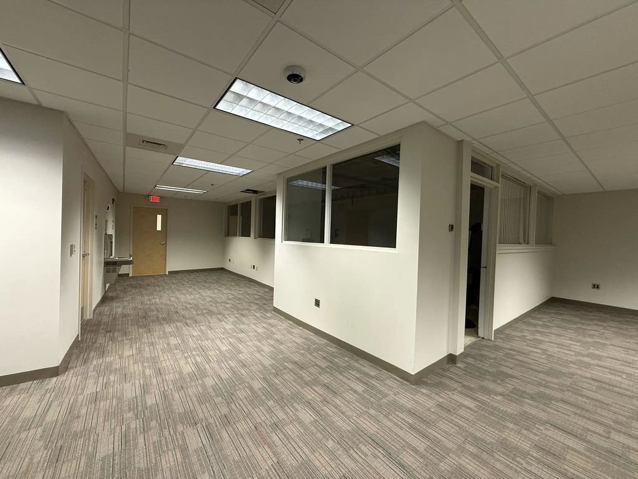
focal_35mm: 14
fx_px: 258
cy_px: 240
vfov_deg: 85.7
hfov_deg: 102.1
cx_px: 319
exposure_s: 1/60
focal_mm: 2.22
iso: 320
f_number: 2.2
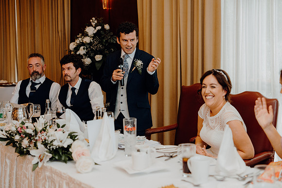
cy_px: 94
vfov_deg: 24.2
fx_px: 439
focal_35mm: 56
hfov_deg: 35.6
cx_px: 141
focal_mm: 56
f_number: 2.8
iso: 1250
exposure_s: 1/200
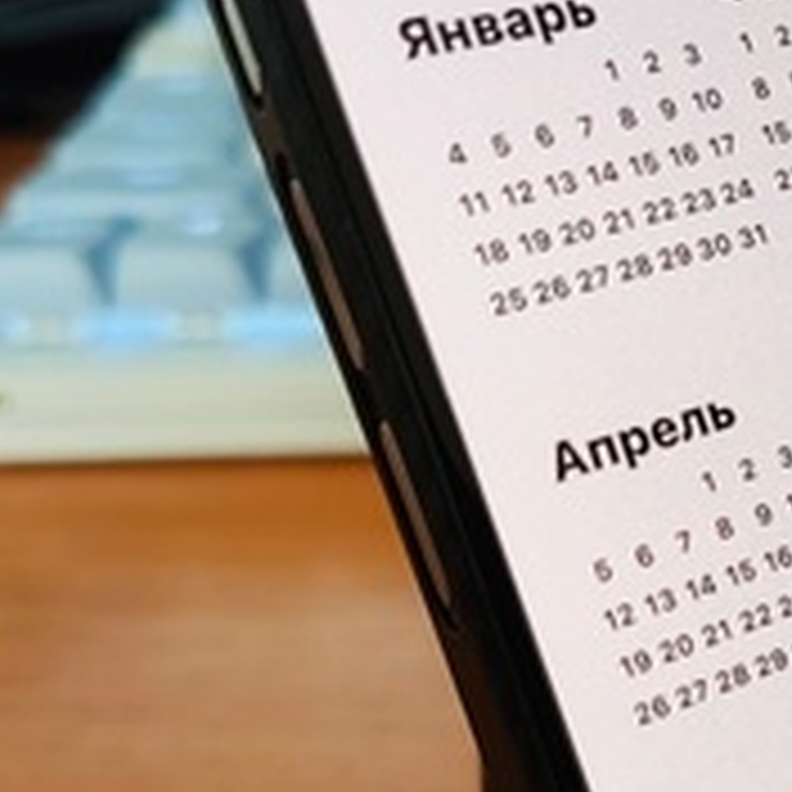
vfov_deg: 26.6
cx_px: 988
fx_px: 1657
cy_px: 585
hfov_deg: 24.1
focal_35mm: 64
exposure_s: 1/50
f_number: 1.88
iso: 271
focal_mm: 5.56
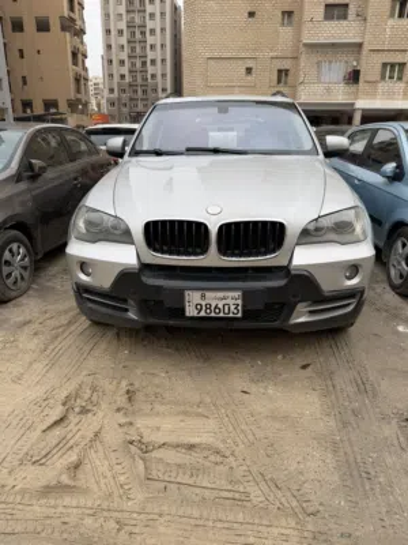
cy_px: 272
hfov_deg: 56.8
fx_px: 377
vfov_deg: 71.6
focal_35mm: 24
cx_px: 204
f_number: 1.78
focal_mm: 6.76
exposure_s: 1/671
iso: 80
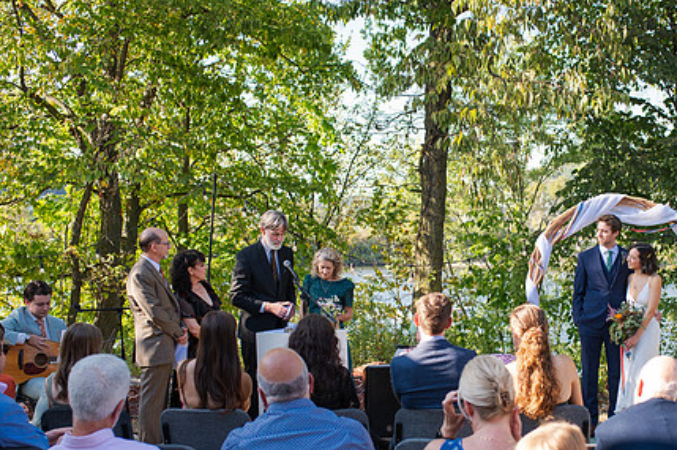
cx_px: 424
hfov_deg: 36.7
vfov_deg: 24.9
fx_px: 1014
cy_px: 281
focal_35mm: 54
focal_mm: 35
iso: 560
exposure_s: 1/1250
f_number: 3.5
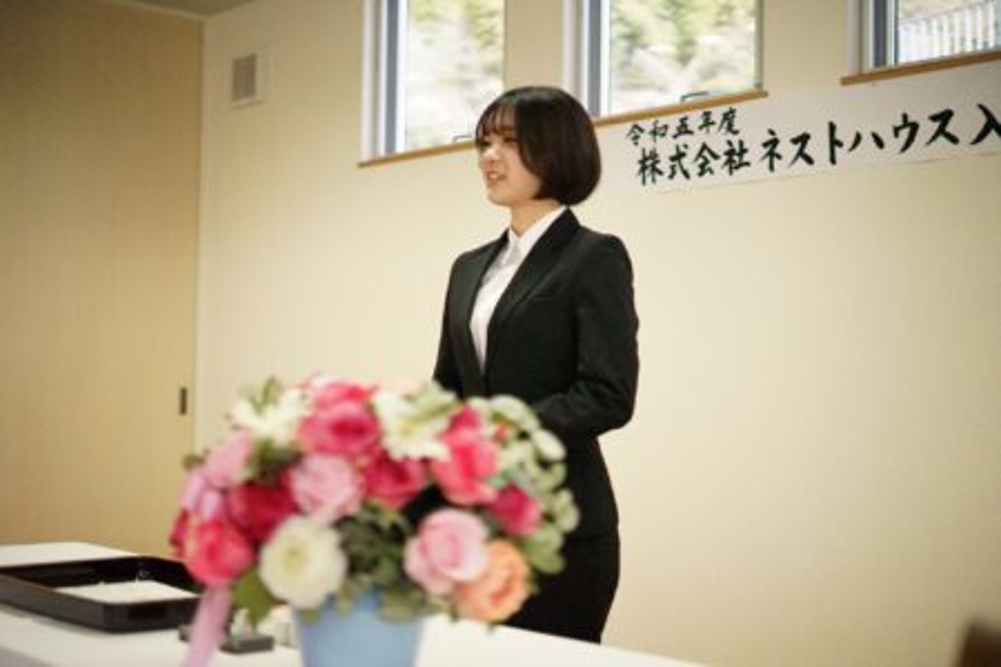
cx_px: 500
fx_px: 1390
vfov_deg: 27.0
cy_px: 334
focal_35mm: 50
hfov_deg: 39.6
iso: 16000
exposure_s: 1/8000
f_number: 1.8
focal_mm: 50
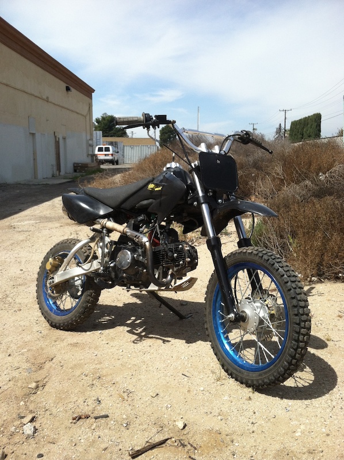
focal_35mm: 35
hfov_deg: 40.6
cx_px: 172
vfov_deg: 52.7
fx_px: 465
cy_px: 230
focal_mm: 3.85
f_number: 2.8
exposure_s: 1/1500
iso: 80
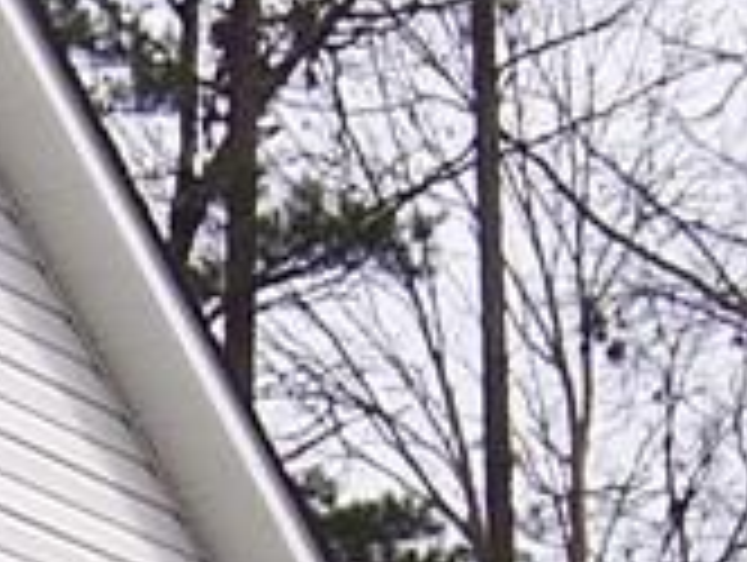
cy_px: 1304
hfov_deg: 9.4
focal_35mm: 203
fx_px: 4387
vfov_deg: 7.0
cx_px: -396
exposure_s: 1/750
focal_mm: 5.5
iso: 80
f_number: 3.4
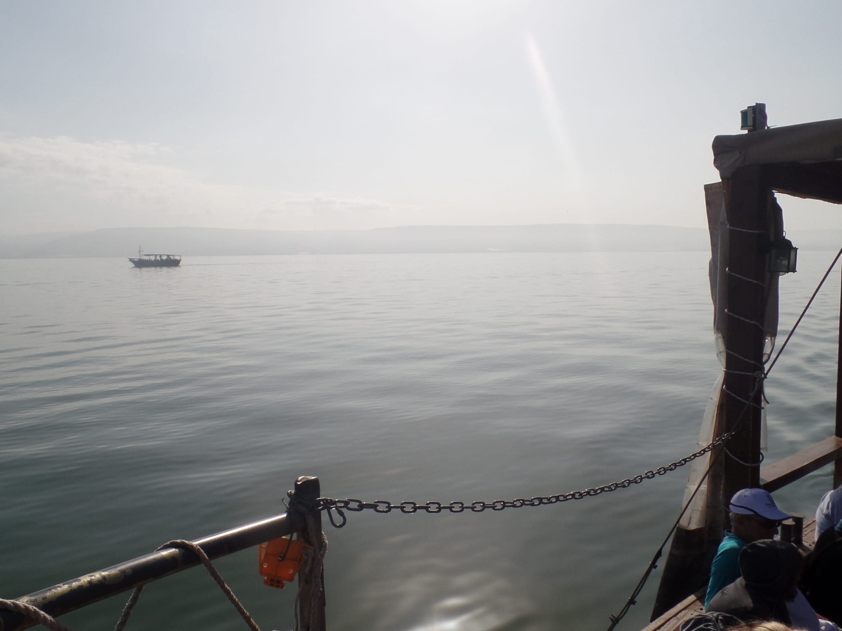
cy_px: 313
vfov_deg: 49.7
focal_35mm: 28
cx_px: 360
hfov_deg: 63.1
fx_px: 681
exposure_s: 1/1500
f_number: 4.5
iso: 80
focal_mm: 4.1
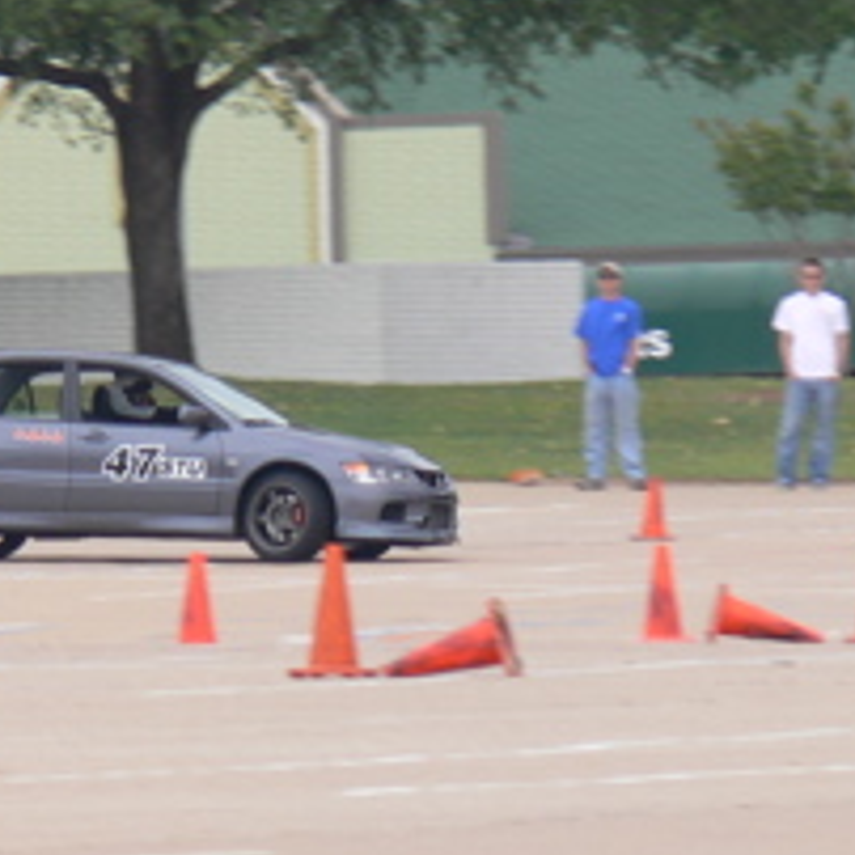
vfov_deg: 1.5
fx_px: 32807
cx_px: 478
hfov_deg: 1.5
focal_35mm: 1174
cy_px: 347
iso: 80
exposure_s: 1/200
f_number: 5.6
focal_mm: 88.8
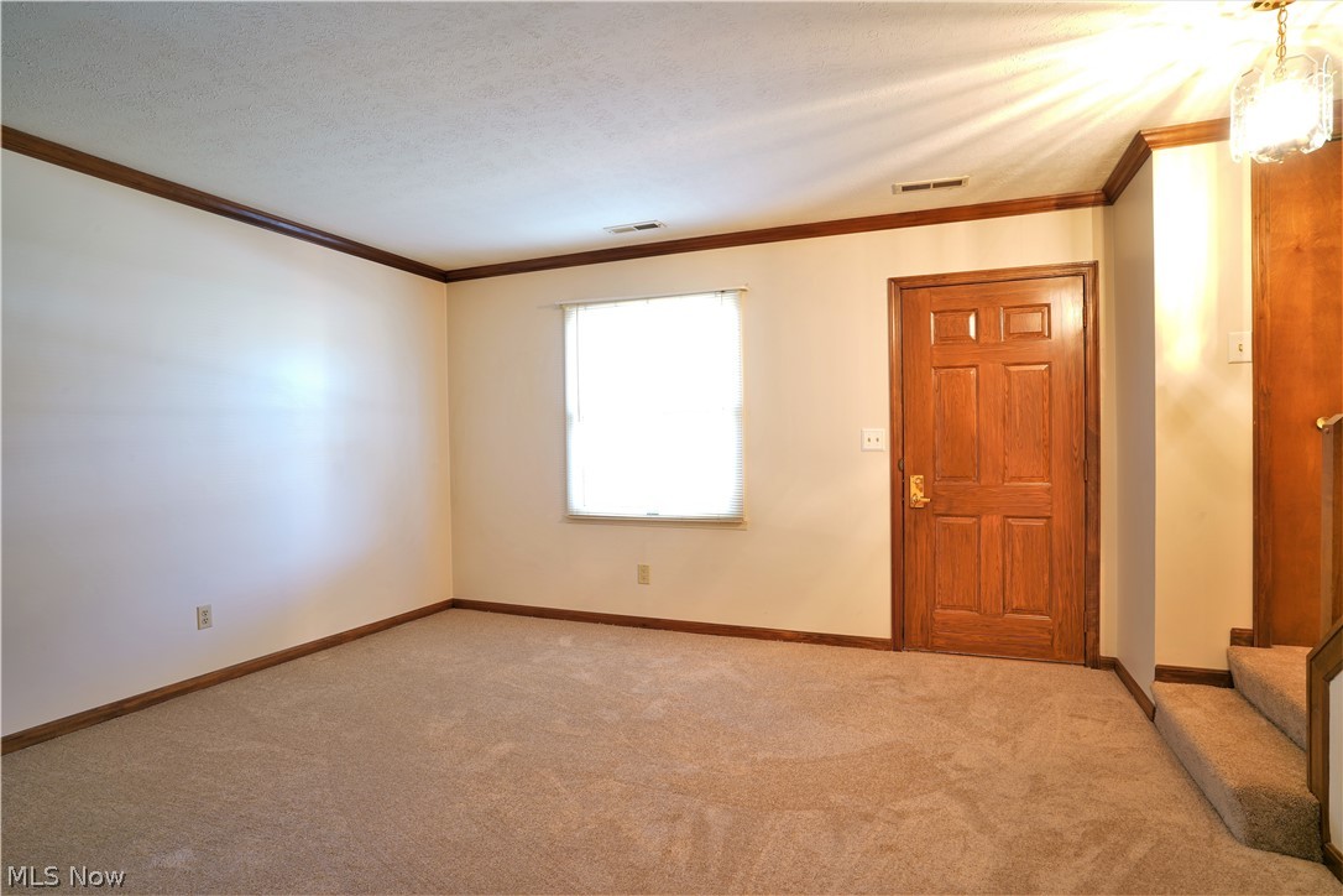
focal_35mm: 18
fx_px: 671
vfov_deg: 67.4
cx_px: 672
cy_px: 448
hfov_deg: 90.0
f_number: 10
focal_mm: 18
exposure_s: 20
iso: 50
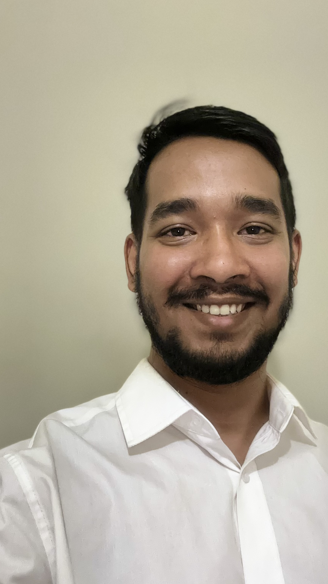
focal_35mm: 33
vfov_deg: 59.5
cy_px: 293
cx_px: 195
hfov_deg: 35.5
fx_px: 510
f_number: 1.9
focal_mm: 2.69
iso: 500
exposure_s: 1/50
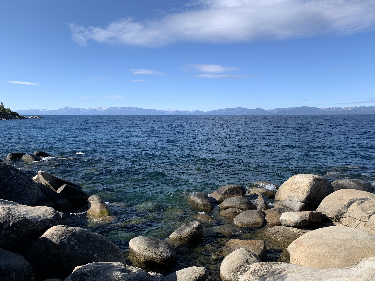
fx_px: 282
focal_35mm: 26
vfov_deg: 53.1
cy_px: 140
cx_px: 188
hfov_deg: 67.3
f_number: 1.8
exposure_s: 1/2075
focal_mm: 4.25
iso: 25
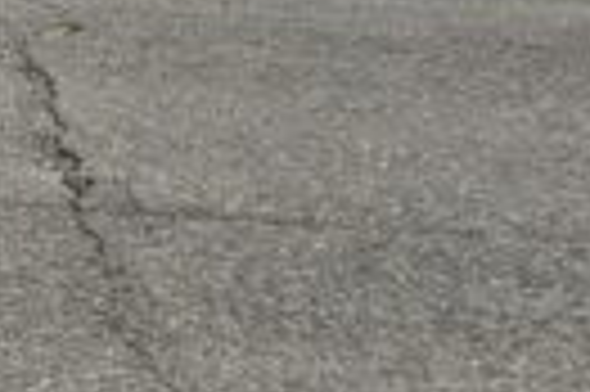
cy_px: -613
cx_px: -1486
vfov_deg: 6.8
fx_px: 3061
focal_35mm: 187
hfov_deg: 8.3
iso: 12
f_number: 1.7
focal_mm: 6.3
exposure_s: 1/779
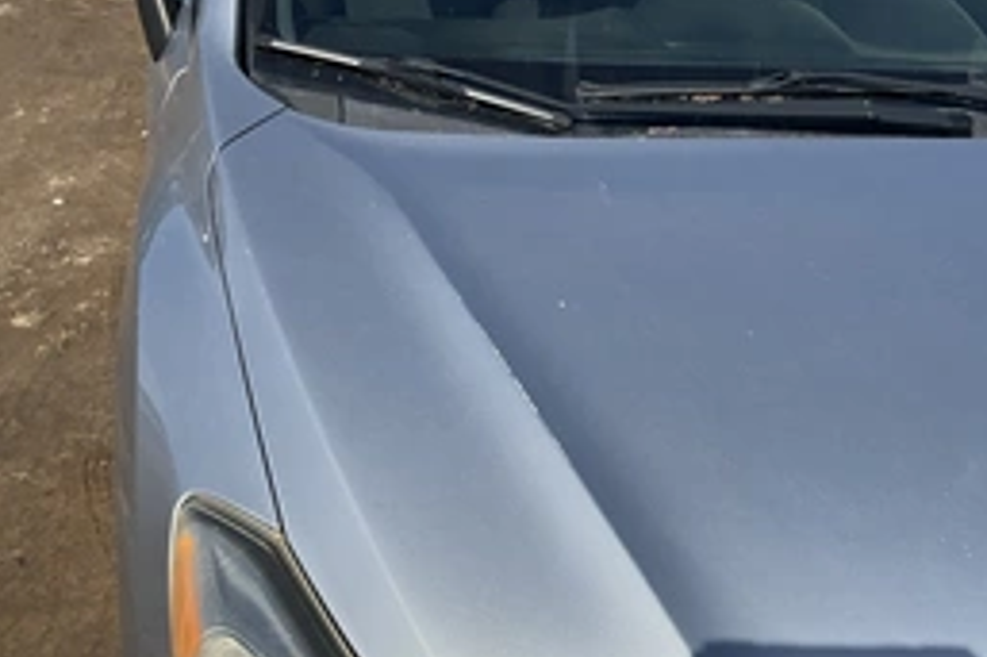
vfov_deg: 28.6
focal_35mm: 47
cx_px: 753
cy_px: 384
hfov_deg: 40.6
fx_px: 1288
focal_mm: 3
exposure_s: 1/2538
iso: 25
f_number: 1.8
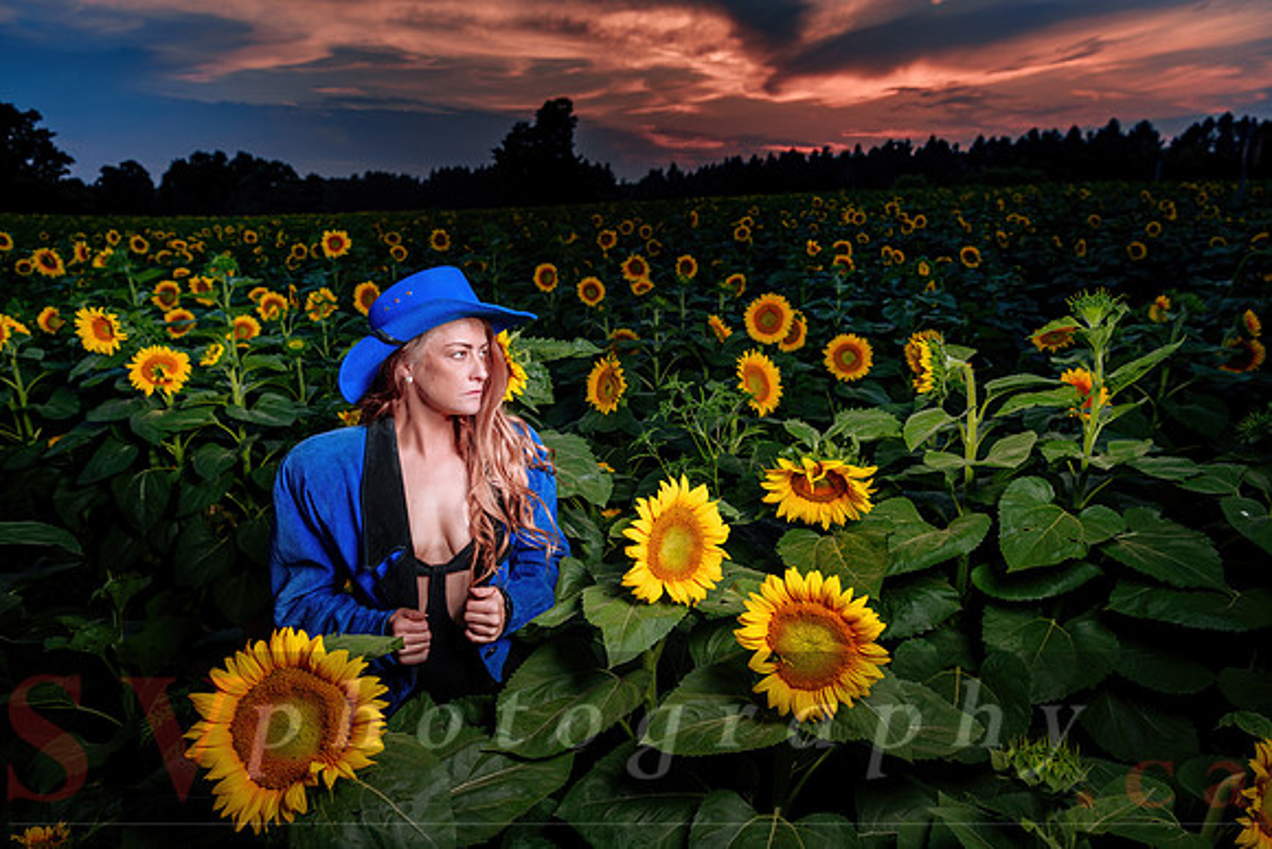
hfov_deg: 73.7
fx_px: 848
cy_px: 424
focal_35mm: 24
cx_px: 636
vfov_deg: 53.2
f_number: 4
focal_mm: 24
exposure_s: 1/125
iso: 64
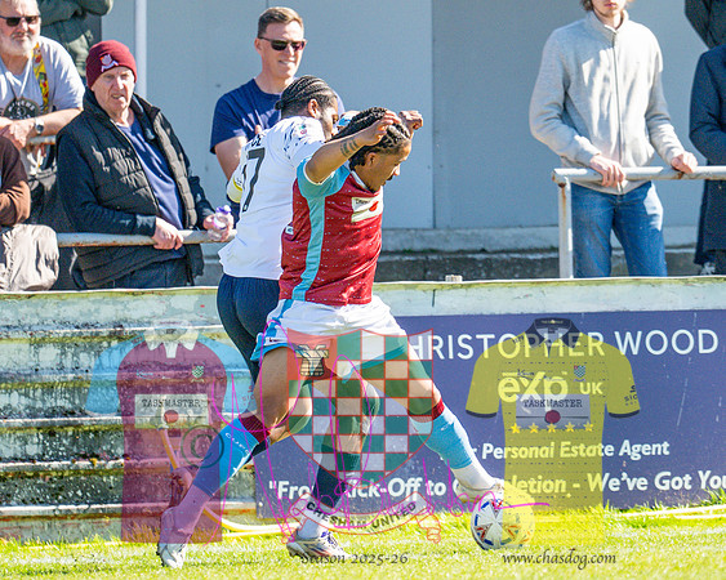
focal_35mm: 989
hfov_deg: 2.0
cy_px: 211
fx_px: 21244
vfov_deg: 1.6
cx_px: 287
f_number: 4.5
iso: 400
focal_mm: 400
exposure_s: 1/1250
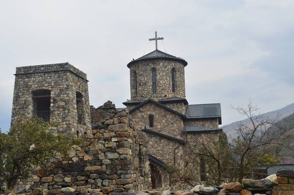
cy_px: 108
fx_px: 440
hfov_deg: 36.9
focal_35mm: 54
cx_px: 126
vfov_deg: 24.9
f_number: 10
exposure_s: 1/250
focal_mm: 30
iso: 200
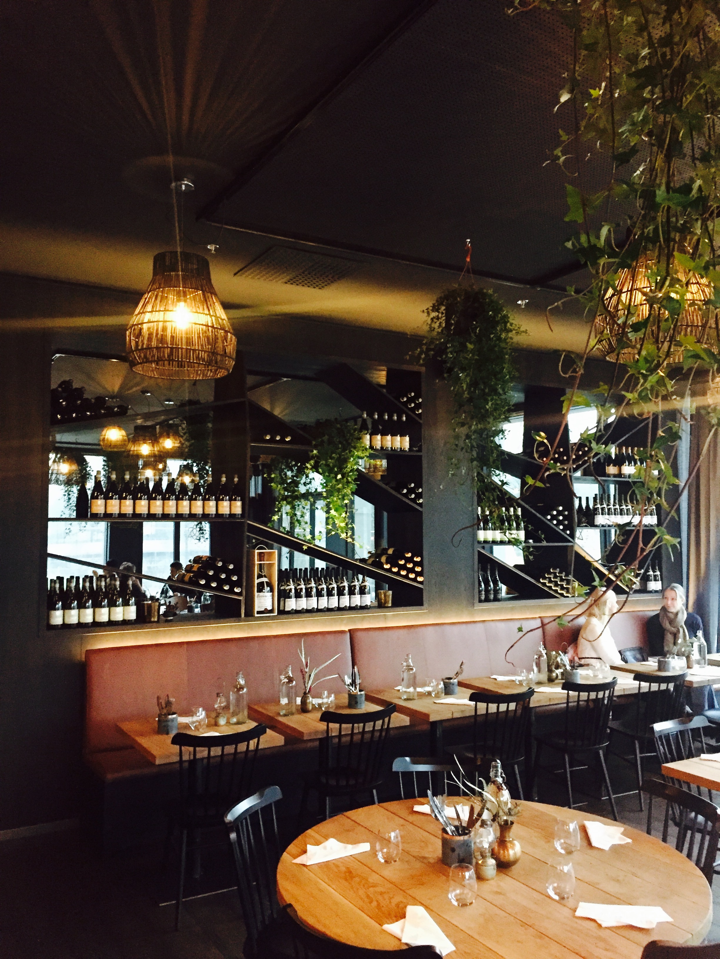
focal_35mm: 29
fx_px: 804
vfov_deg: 61.7
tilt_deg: +4.8
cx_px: 360
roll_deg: +0.8
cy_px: 480
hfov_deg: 48.2
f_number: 2.2
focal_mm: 4.15
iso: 1250
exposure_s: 1/17
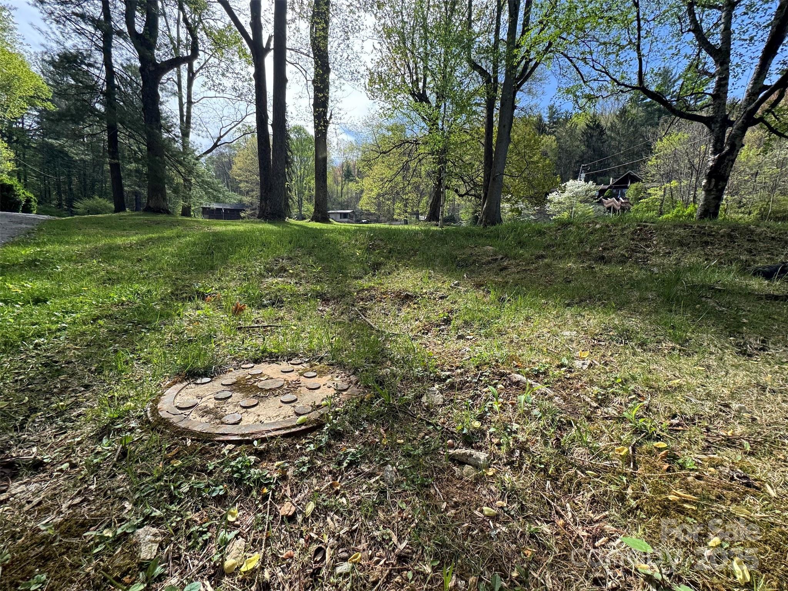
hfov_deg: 102.1
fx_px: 319
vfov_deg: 85.7
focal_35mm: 14
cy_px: 296
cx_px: 394
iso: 40
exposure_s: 1/405
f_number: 2.2
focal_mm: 2.22
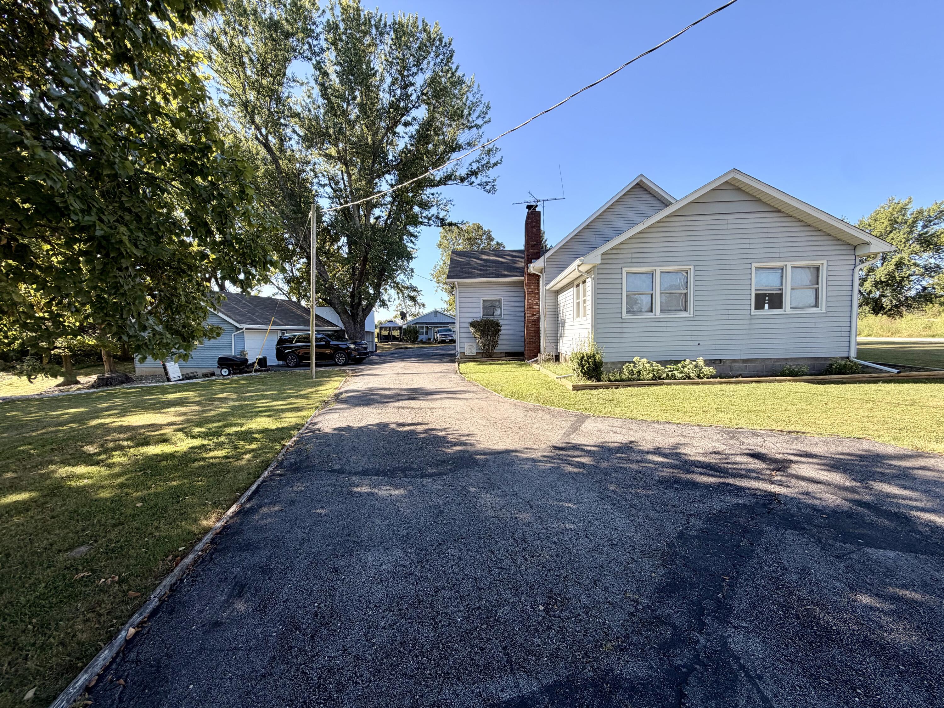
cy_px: 354
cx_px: 472
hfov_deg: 102.1
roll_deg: +0.7
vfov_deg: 85.7
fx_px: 382
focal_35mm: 14
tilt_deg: -1.6
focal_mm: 2.22
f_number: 2.2
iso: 50
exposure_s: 1/502
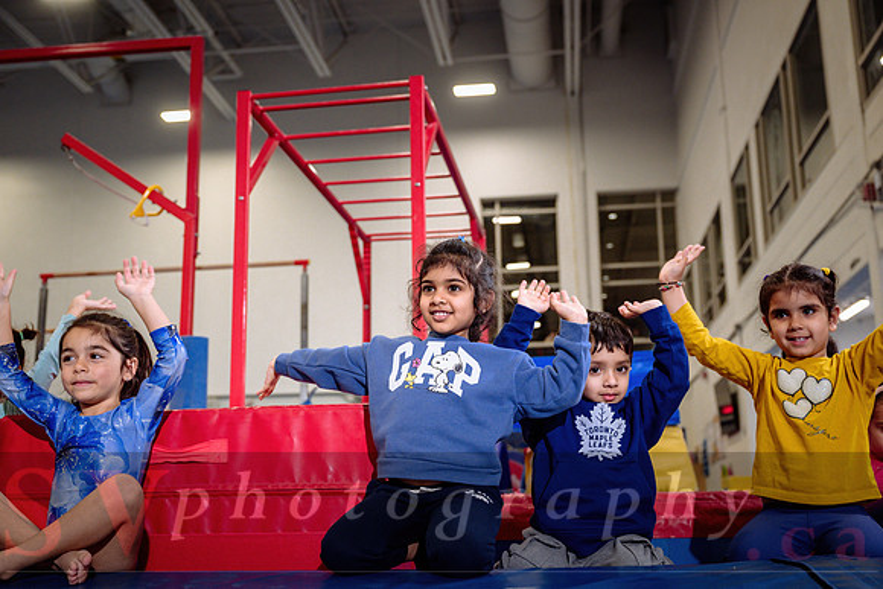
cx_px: 442
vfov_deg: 34.2
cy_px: 294
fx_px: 957
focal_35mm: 39
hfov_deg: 49.5
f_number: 3.5
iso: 1600
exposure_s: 1/400
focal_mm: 39
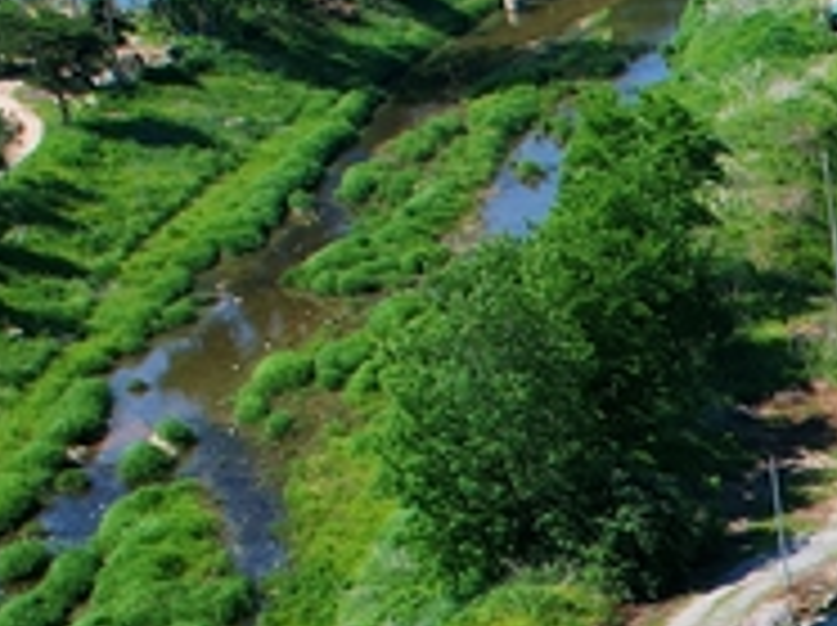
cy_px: 1331
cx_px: 1858
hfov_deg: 12.5
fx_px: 3163
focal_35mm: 131
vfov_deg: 10.2
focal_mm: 8.38
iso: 130
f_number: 2.8
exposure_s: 1/2000
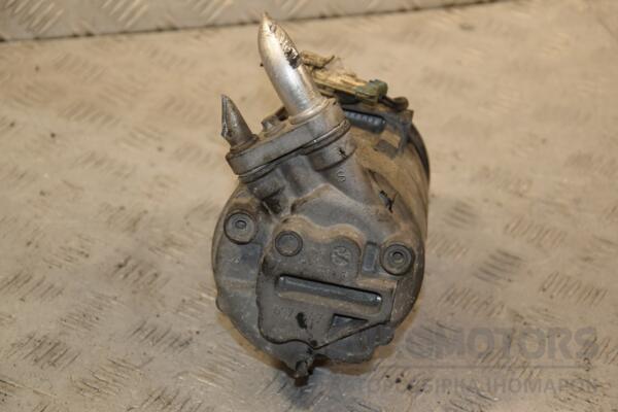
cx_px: 309
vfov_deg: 12.2
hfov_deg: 18.2
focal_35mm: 112
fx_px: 1931
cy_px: 206
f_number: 6.3
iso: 800
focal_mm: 75
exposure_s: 1/200
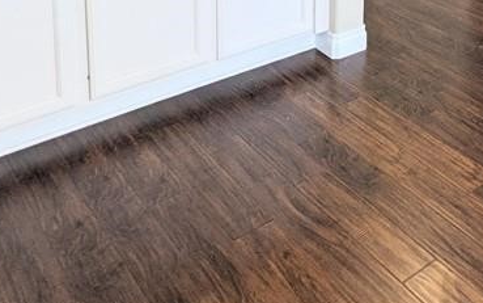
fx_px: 619
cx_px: 357
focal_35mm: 47
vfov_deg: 21.4
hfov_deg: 41.5
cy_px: -192
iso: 151
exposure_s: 1/90.1
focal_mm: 2.22
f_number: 2.2
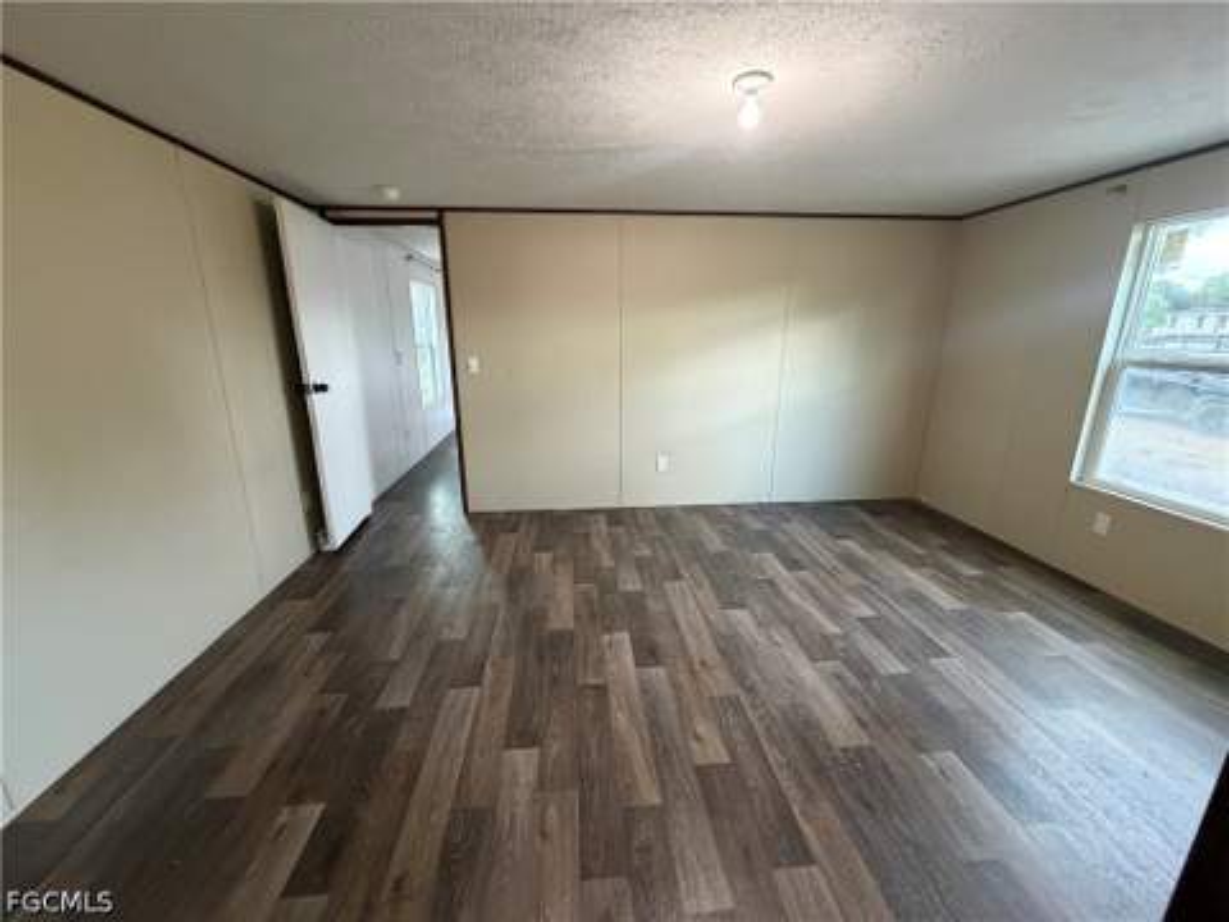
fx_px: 497
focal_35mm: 14
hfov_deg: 102.1
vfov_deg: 85.7
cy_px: 461
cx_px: 614
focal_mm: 2.22
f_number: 2.2
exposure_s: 1/60
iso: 500
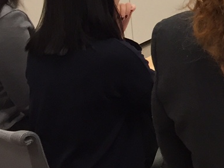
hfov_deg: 14.3
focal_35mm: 124
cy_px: -47
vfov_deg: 11.6
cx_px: 383
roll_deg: +1.2
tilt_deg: -14.5
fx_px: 802
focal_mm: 4.15
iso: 64
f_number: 2.2
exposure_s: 1/30
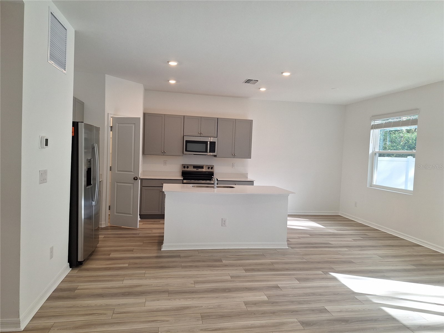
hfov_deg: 73.9
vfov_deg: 58.9
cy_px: 166
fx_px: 295
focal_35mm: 23
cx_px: 222
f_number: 1.8
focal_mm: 5.54
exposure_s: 1/136
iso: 40
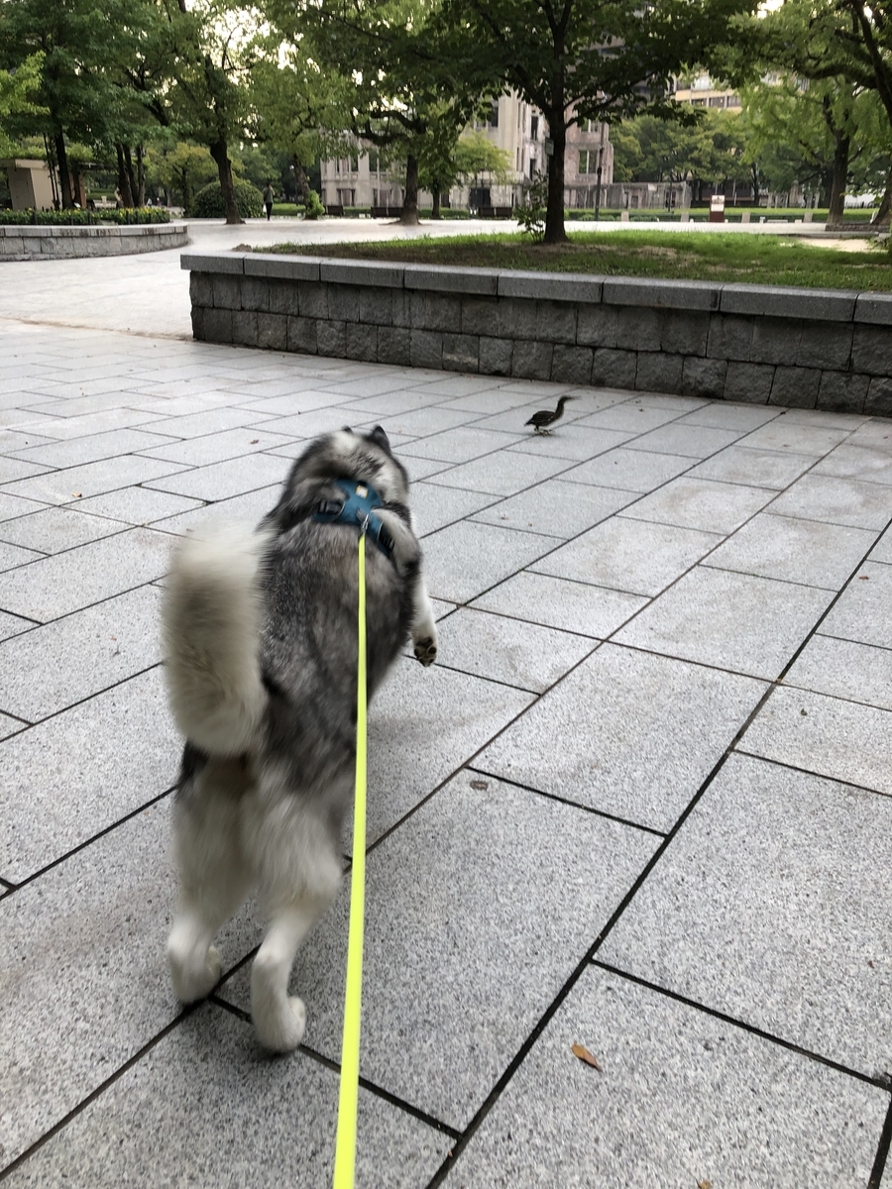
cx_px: 446
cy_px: 594
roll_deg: +0.4
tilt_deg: -18.5
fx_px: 962
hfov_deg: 49.7
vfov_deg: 63.4
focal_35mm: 28
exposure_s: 1/120
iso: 32
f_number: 1.8
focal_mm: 3.99
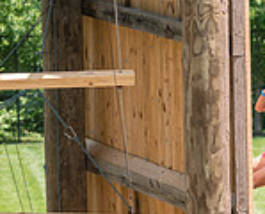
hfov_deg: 4.7
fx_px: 3208
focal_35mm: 408
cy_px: 79
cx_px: 293
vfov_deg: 3.8
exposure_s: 1/640
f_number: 4
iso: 200
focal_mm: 112
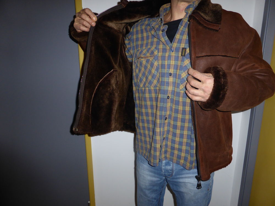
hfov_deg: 69.4
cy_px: 103
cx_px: 138
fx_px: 199
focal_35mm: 25
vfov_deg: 54.9
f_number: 3.3
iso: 100
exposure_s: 1/60
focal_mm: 4.3
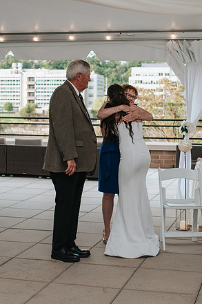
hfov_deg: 19.4
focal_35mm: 70
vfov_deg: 28.8
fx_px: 590
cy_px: 134
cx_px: 123
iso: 125
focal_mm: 35
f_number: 2.8
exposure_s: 1/160
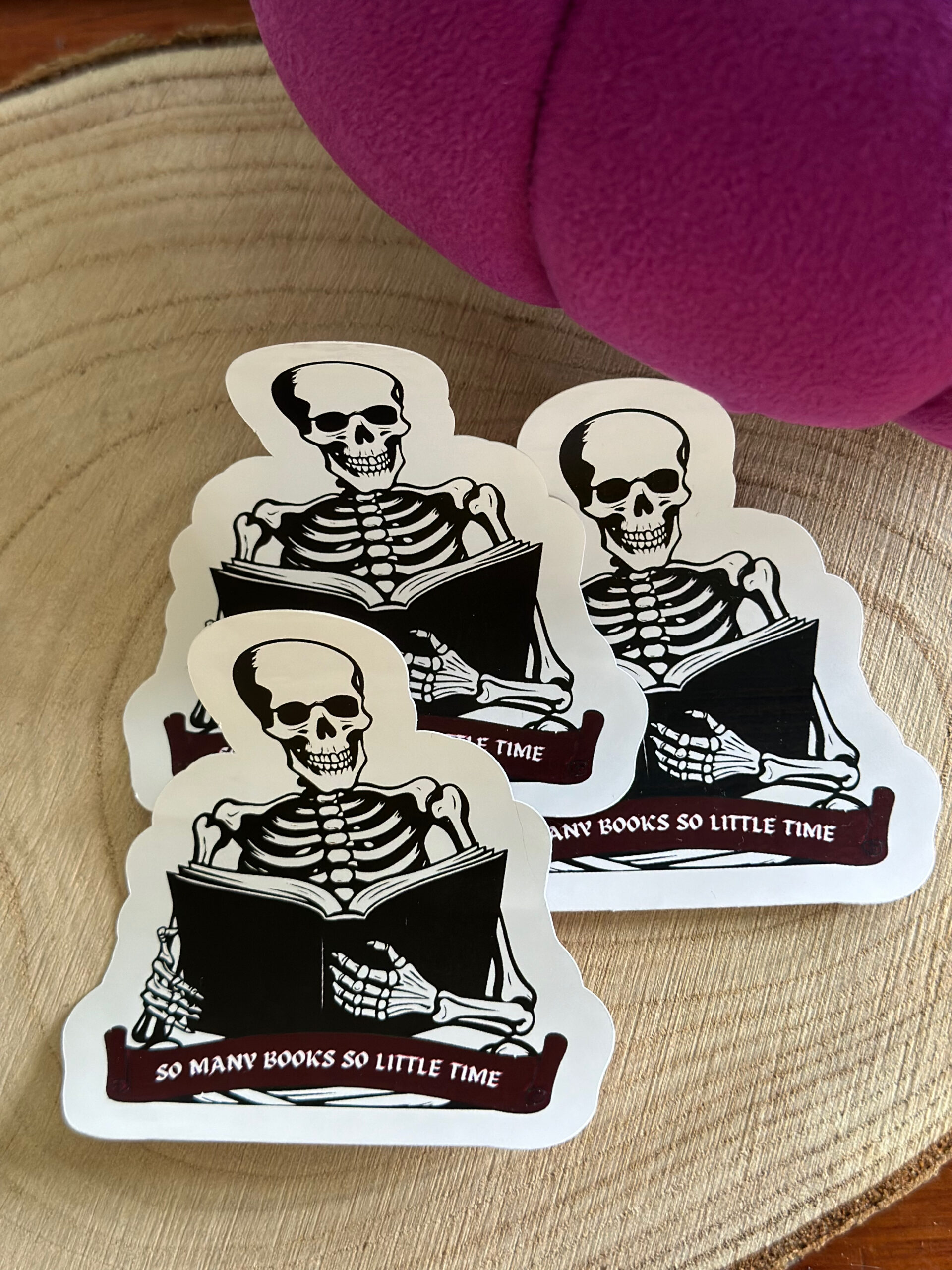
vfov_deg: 39.7
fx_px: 1760
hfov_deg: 30.3
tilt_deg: -73.8
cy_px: 635
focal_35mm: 48
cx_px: 476
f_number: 1.78
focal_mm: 6.86
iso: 250
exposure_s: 1/60
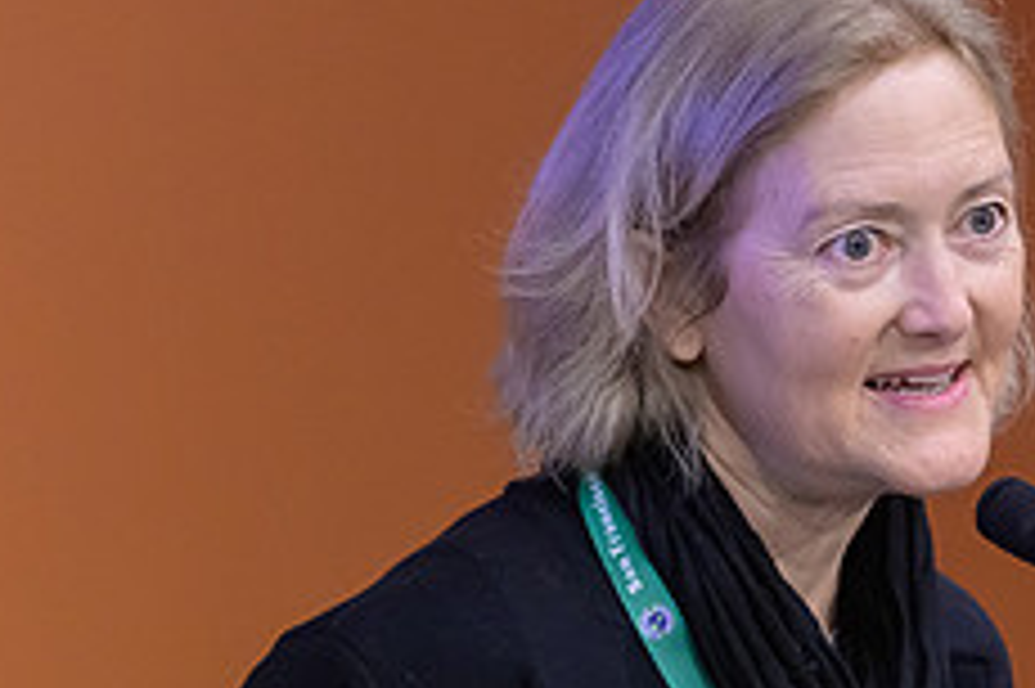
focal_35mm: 705
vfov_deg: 1.9
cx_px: 1022
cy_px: 737
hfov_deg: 2.9
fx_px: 20254
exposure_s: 1/400
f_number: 4
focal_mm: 280
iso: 5000
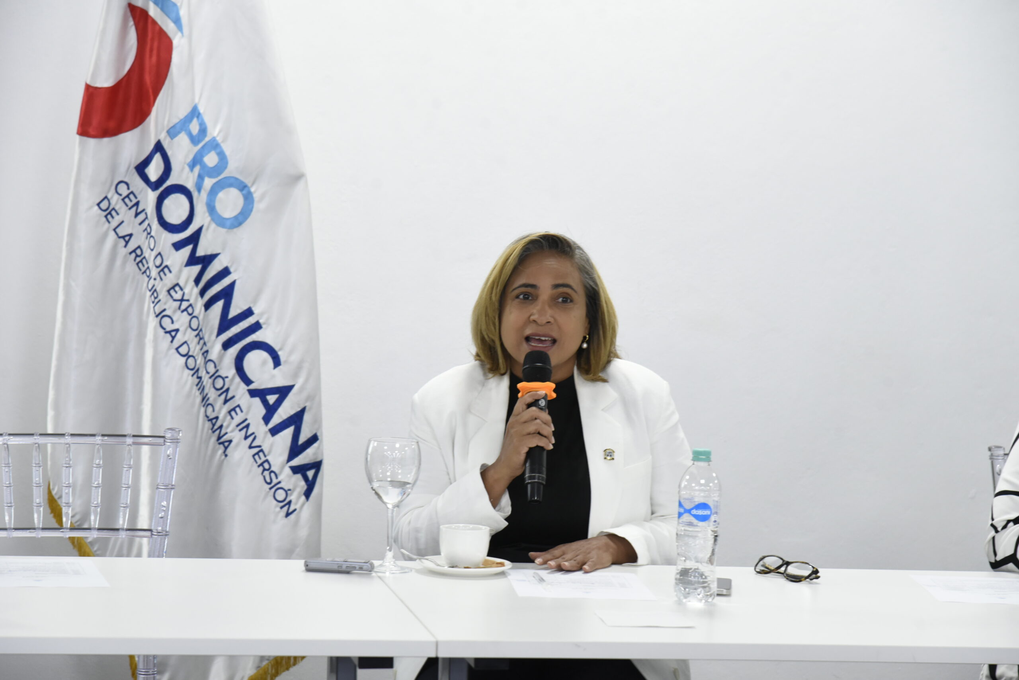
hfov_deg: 17.1
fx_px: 3398
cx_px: 510
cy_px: 340
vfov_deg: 11.4
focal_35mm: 120
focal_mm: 120
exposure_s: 1/60
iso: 2500
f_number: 6.3
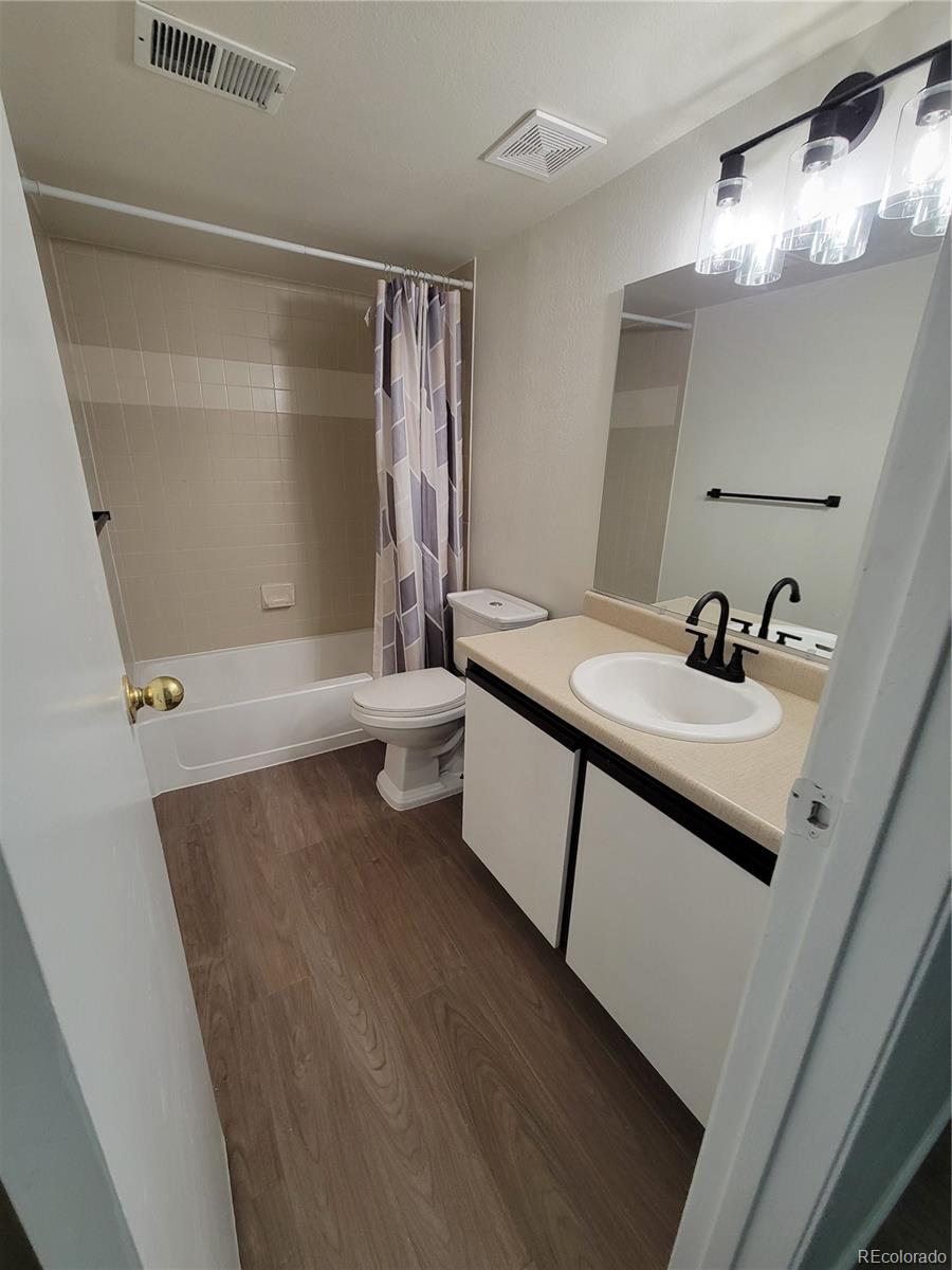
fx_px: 477
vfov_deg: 106.2
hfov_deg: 89.9
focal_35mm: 13
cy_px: 635
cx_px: 476
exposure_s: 1/60
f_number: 2.2
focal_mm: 2.2
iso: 200
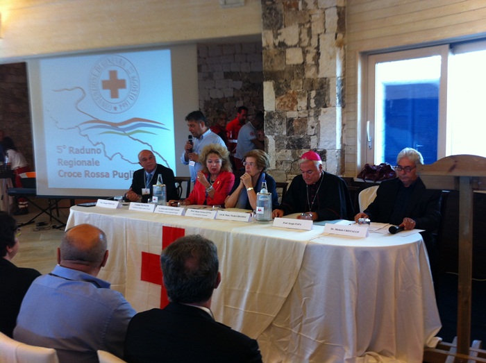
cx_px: 243
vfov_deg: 40.6
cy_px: 182
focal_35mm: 35
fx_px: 491
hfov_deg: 52.7
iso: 80
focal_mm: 3.85
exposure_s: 1/20
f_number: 2.8
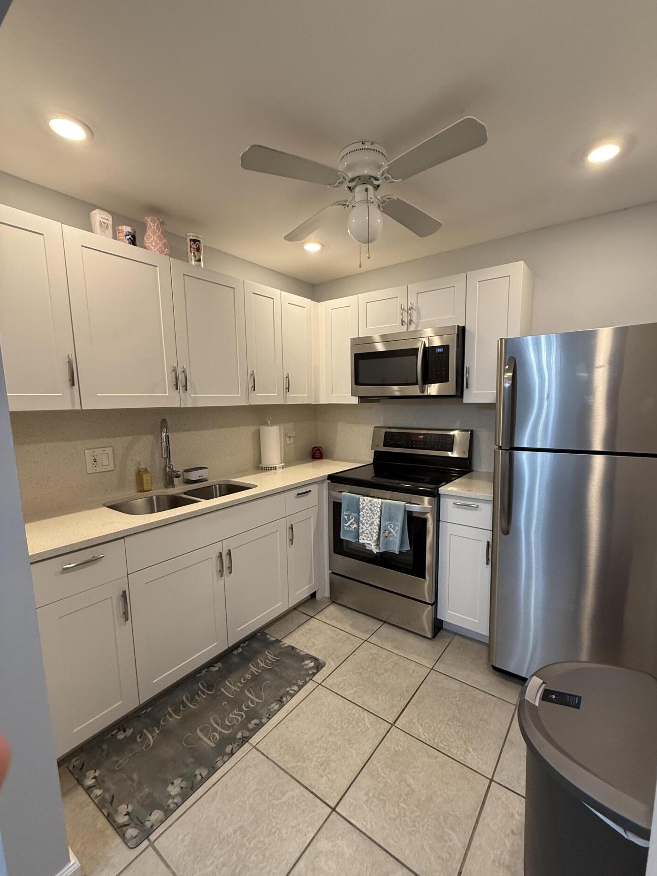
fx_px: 380
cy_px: 453
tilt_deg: -7.7
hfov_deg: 81.6
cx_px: 350
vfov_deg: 98.1
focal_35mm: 15
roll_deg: +0.6
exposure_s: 1/60
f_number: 2.2
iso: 160
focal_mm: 2.22
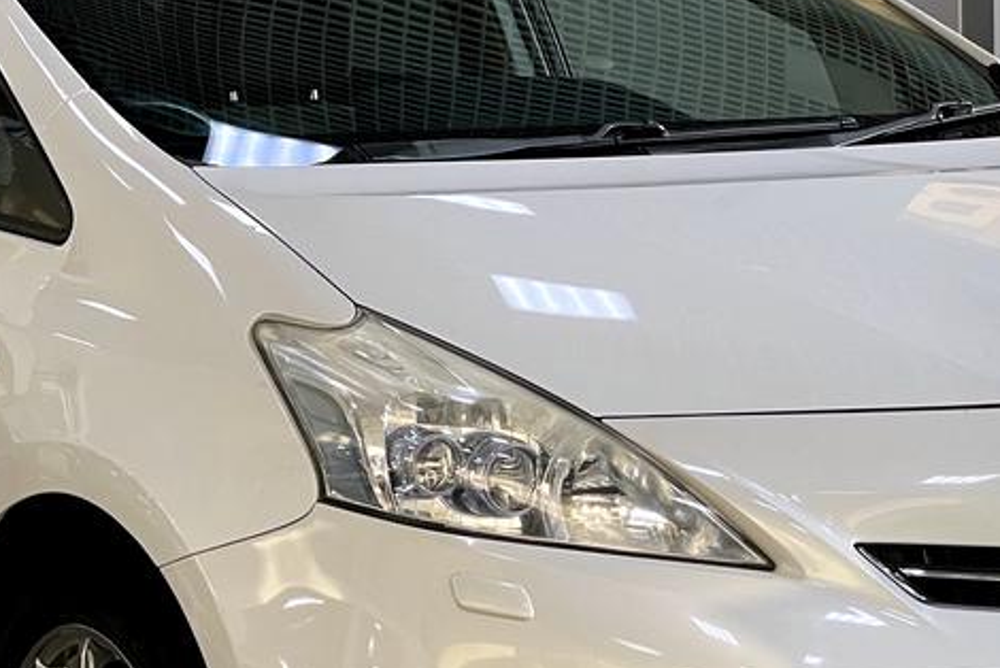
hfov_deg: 14.9
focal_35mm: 138
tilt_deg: -4.7
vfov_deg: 10.0
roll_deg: +1.4
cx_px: 468
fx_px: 3836
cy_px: 311
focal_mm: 6
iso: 100
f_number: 2
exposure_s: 1/99
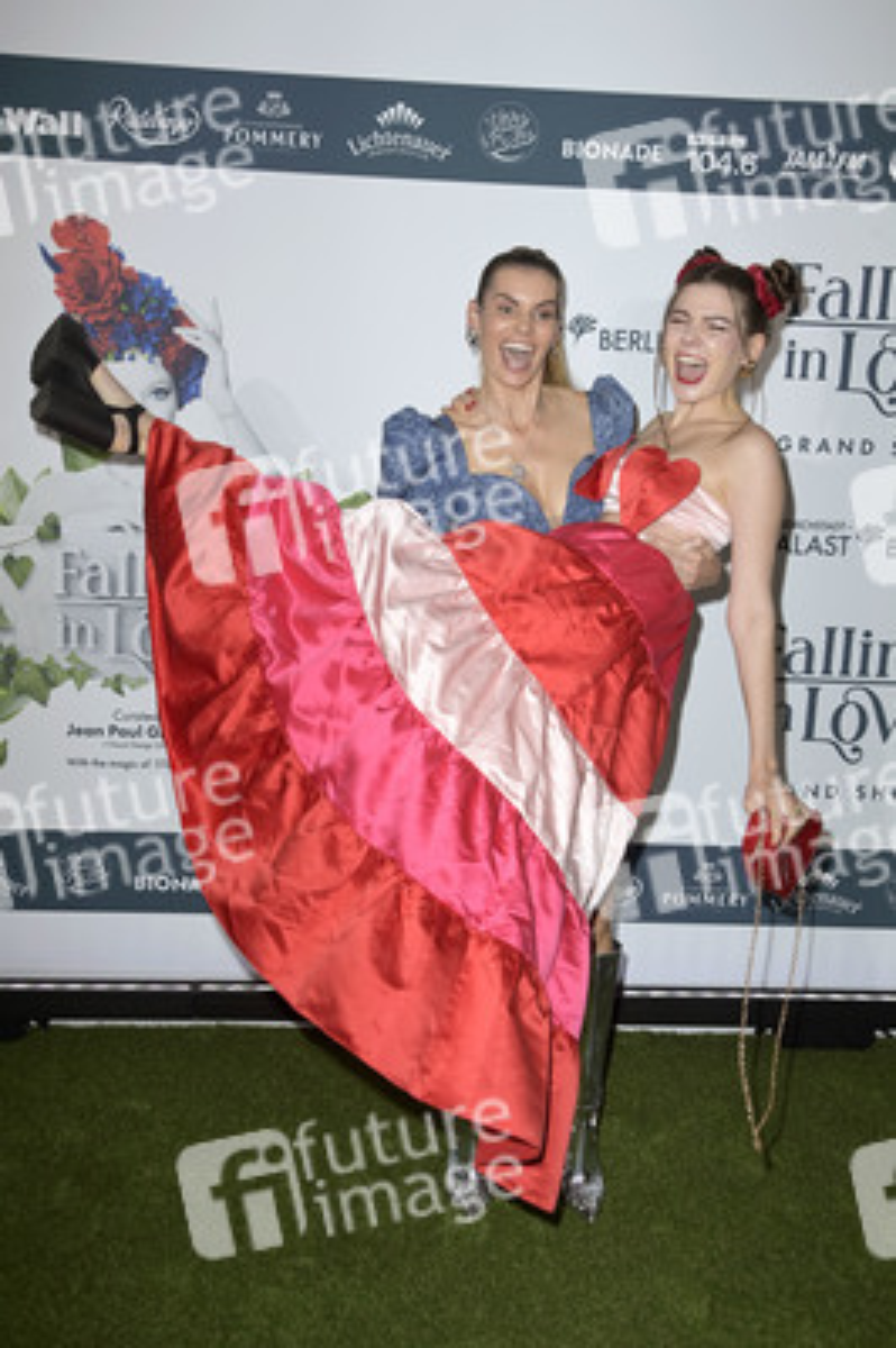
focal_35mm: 38
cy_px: 674
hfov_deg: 35.0
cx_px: 448
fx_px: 1421
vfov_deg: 50.7
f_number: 6.3
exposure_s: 1/250
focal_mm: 38
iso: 640
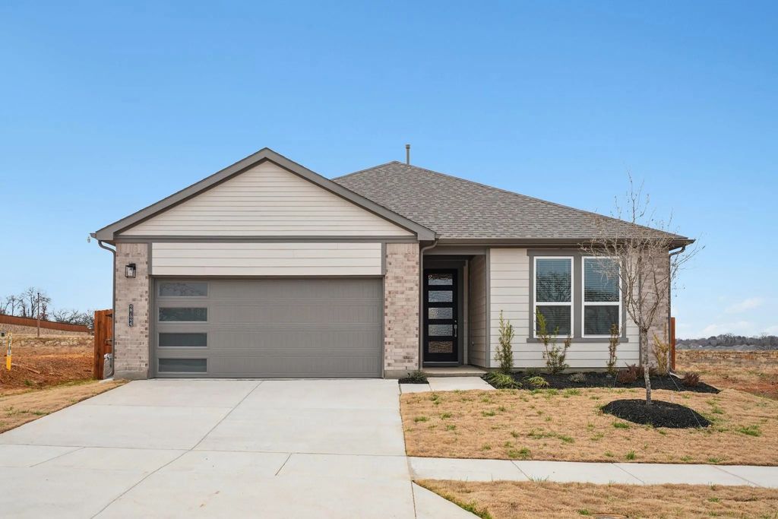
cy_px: 260
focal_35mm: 35
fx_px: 756
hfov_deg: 54.4
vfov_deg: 37.9
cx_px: 389
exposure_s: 1/80
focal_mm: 35
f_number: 8
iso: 100
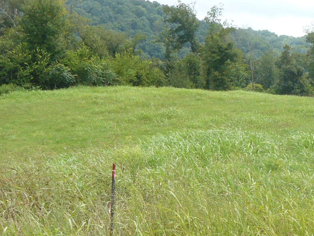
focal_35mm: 91
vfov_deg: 16.0
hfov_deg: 21.3
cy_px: 220
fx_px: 825
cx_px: 240
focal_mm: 7.1
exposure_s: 1/200
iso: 100
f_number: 5.6
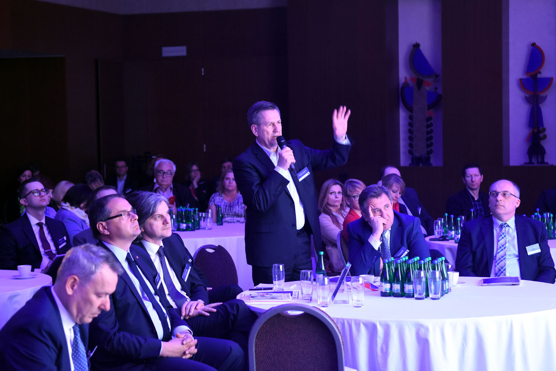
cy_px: 186
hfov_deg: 24.6
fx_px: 1274
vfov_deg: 16.6
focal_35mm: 82
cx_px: 278
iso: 1600
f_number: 2.8
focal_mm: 55
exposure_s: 1/60
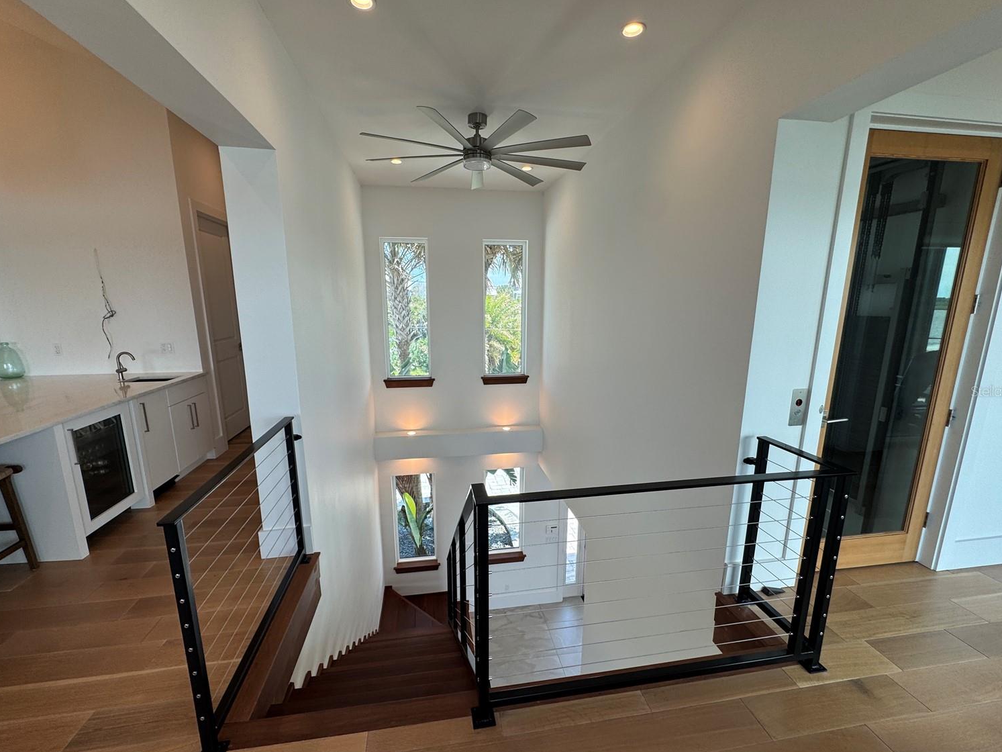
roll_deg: +0.3
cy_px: 391
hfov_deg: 98.2
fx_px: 434
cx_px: 497
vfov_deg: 81.7
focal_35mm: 15
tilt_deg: -11.7
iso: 40
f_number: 2.2
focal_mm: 2.22
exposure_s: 1/175
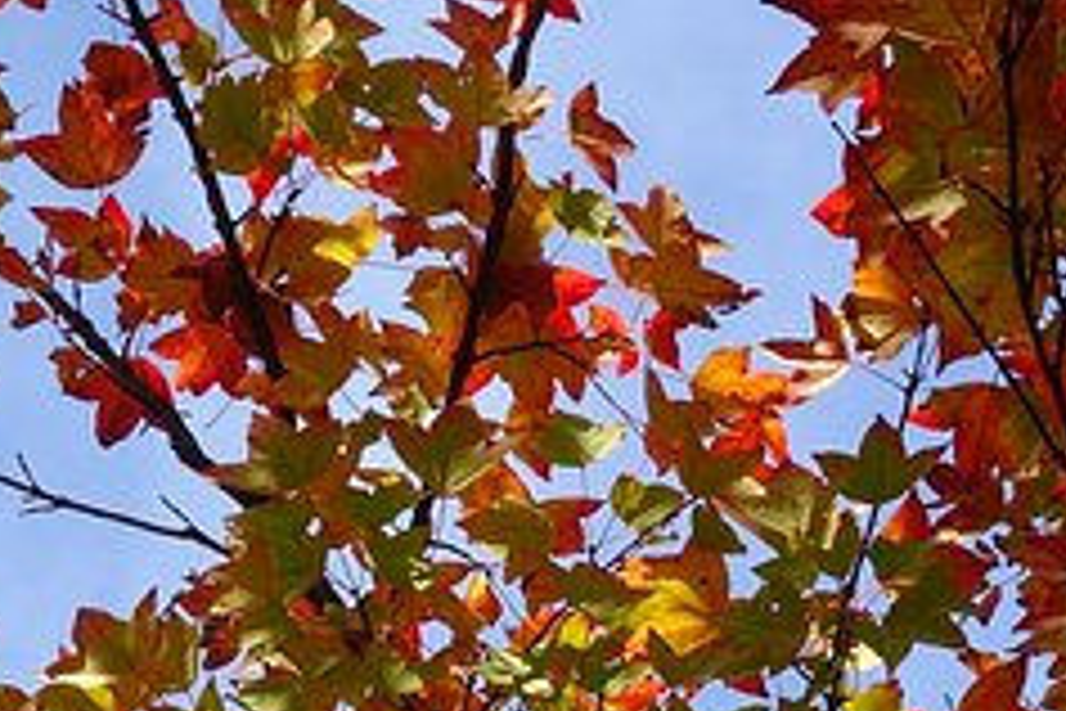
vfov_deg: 6.1
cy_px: 1375
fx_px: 6514
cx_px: 1044
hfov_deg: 9.3
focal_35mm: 220
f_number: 7.1
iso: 80
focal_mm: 18.88
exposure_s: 1/125
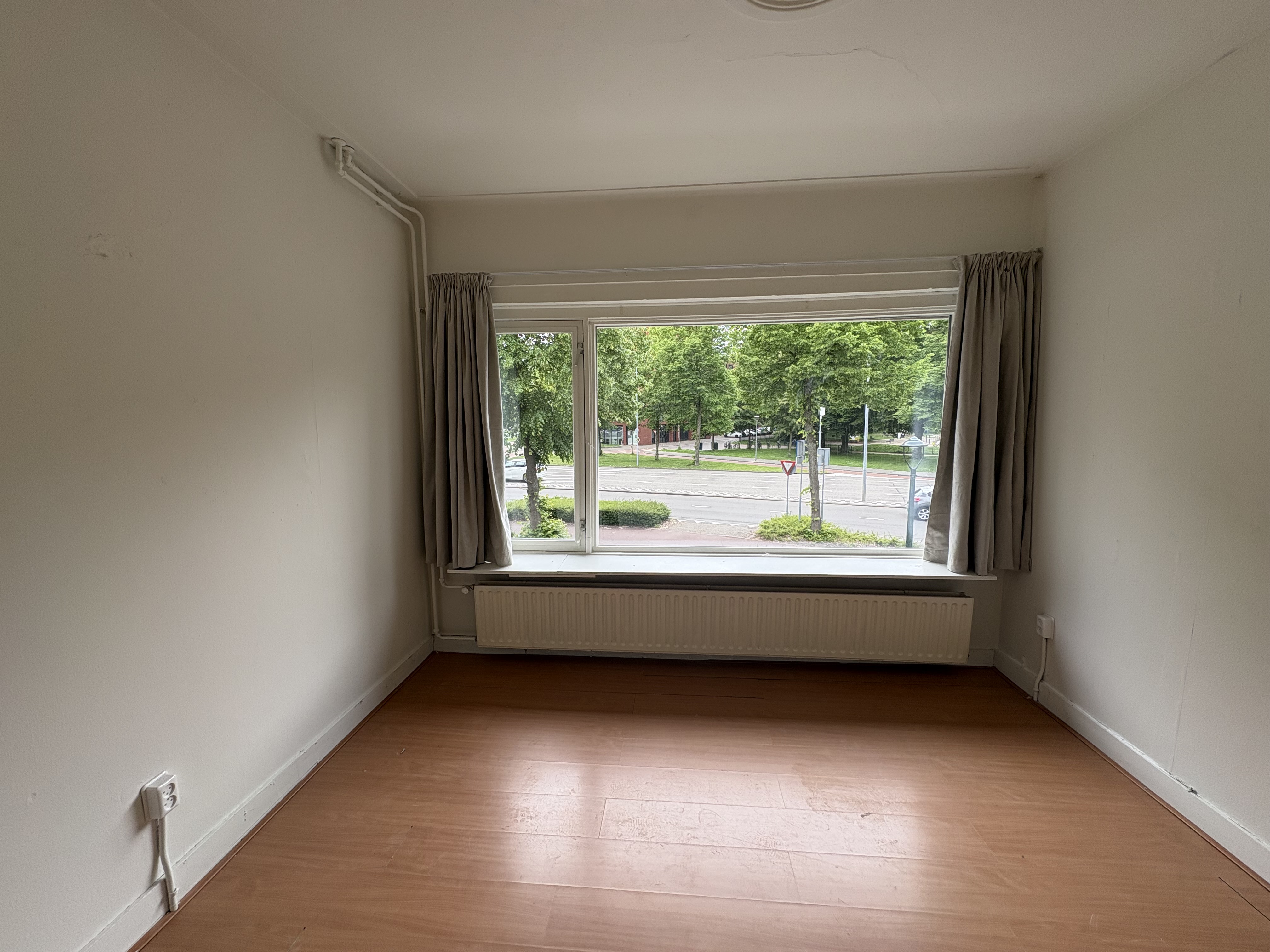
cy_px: 476
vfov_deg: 85.7
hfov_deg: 102.1
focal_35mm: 14
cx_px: 635
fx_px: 514
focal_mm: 2.22
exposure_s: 1/185
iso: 50
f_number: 2.2
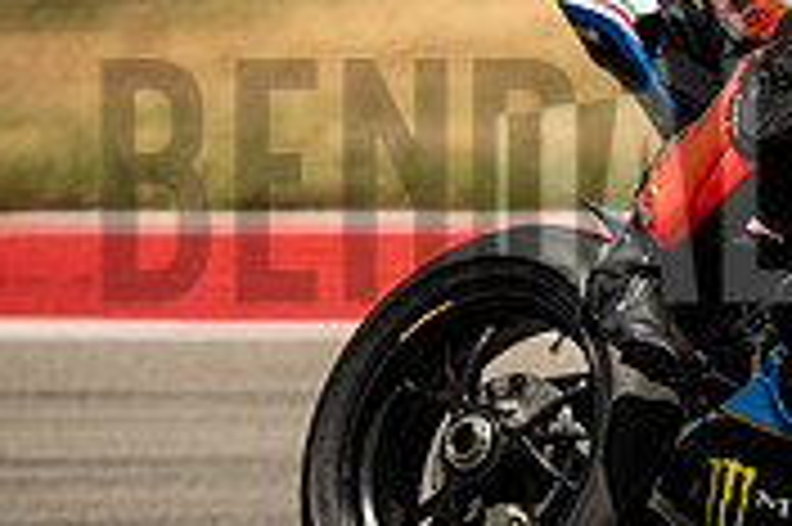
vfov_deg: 1.4
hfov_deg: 2.1
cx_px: 1048
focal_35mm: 990
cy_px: 187
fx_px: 21759
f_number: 2
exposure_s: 1/2000
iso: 1250
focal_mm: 200
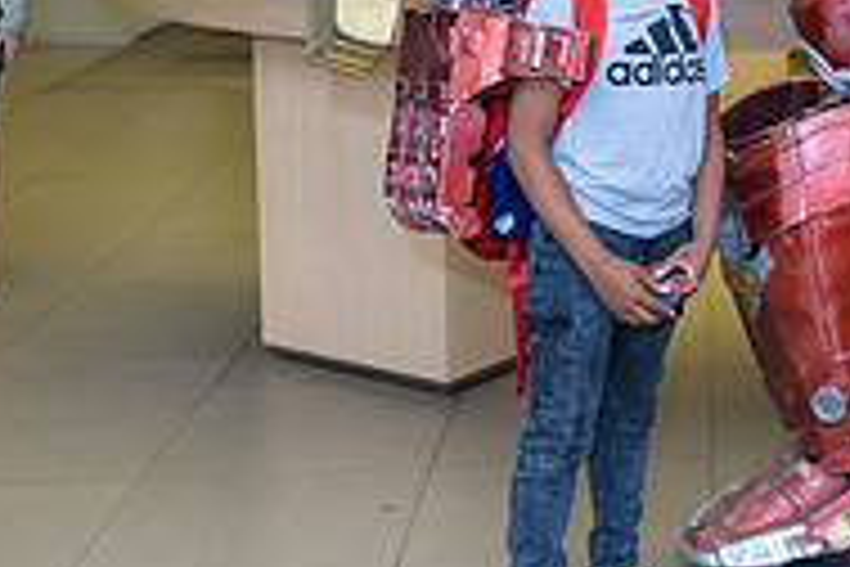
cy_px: -43
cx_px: 994
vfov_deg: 16.6
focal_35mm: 80
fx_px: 1889
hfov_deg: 23.4
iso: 800
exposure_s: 1/125
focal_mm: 26
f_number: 3.2
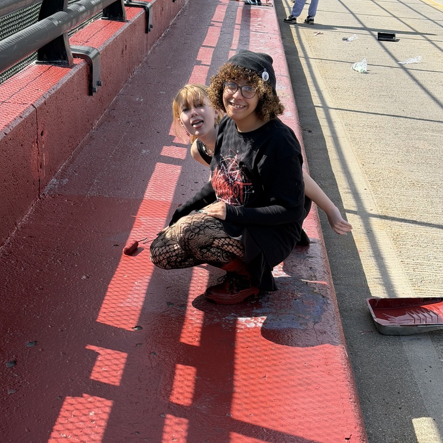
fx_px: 825
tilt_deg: -24.6
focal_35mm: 57
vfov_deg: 30.0
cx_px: 223
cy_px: 270
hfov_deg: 30.0
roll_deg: -5.1
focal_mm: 6.76
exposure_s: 1/1167
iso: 64
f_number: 1.78
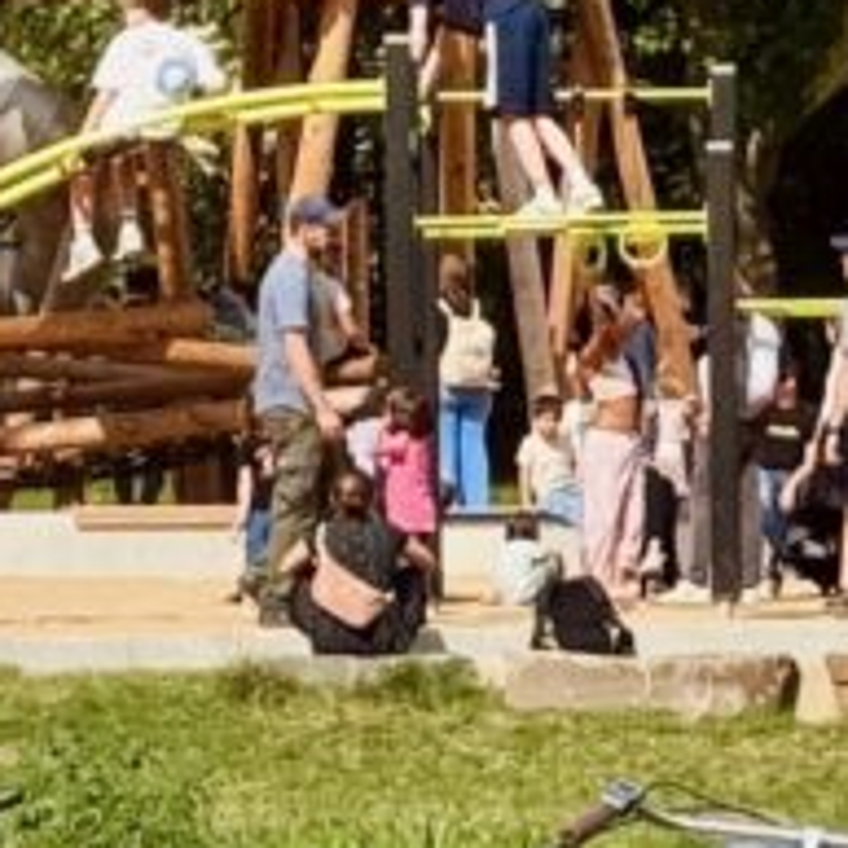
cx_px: 233
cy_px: 395
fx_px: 6236
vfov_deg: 7.8
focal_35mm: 225
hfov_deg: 7.8
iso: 64
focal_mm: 6.76
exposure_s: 1/3257
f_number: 1.78
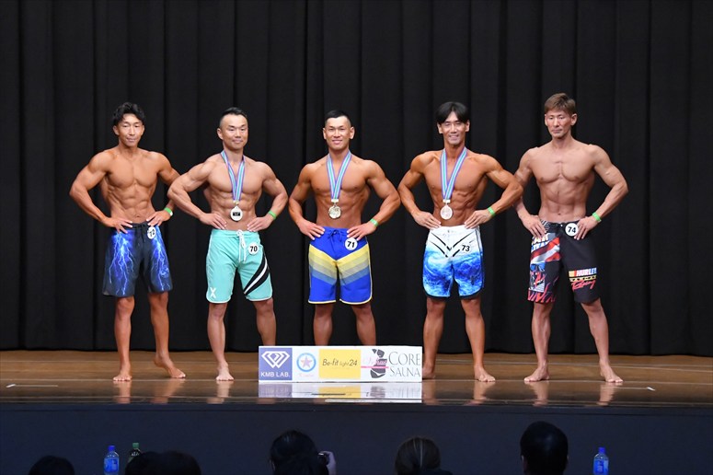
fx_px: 2969
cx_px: 356
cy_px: 238
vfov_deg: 9.1
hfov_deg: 13.7
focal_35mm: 150
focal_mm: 100
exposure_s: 1/400
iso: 8000
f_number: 5.6
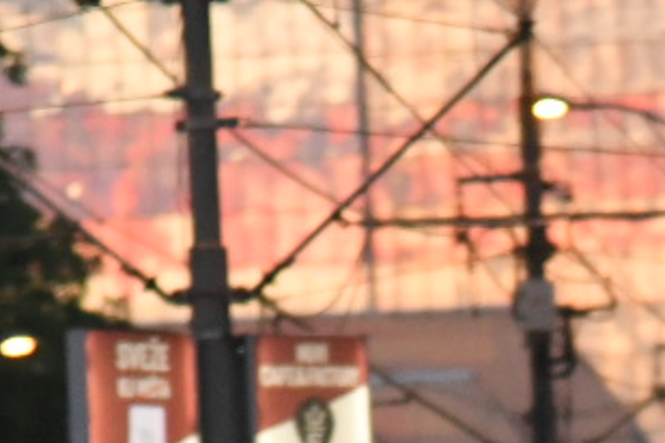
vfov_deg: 2.2
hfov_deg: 3.3
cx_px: 751
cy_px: 768
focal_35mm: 629
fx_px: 11618
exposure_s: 1/250
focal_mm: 120
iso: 4000
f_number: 4
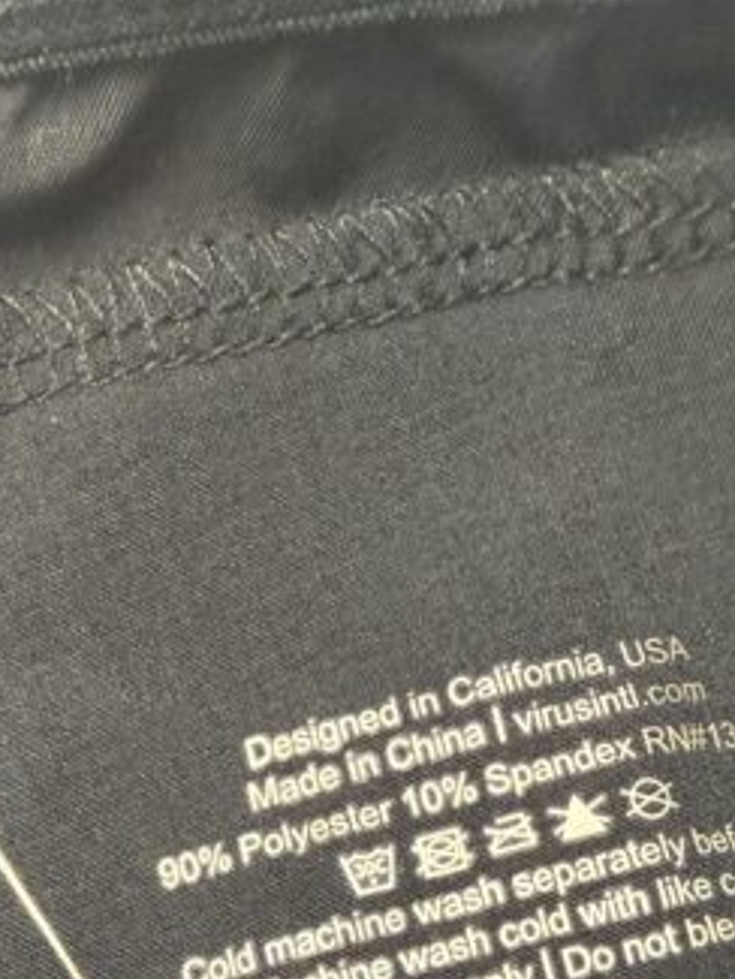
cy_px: 1109
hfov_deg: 24.6
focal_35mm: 59
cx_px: 202
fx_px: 1669
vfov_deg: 29.2
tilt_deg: -78.2
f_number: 2.2
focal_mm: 2.22
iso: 320
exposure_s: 1/50
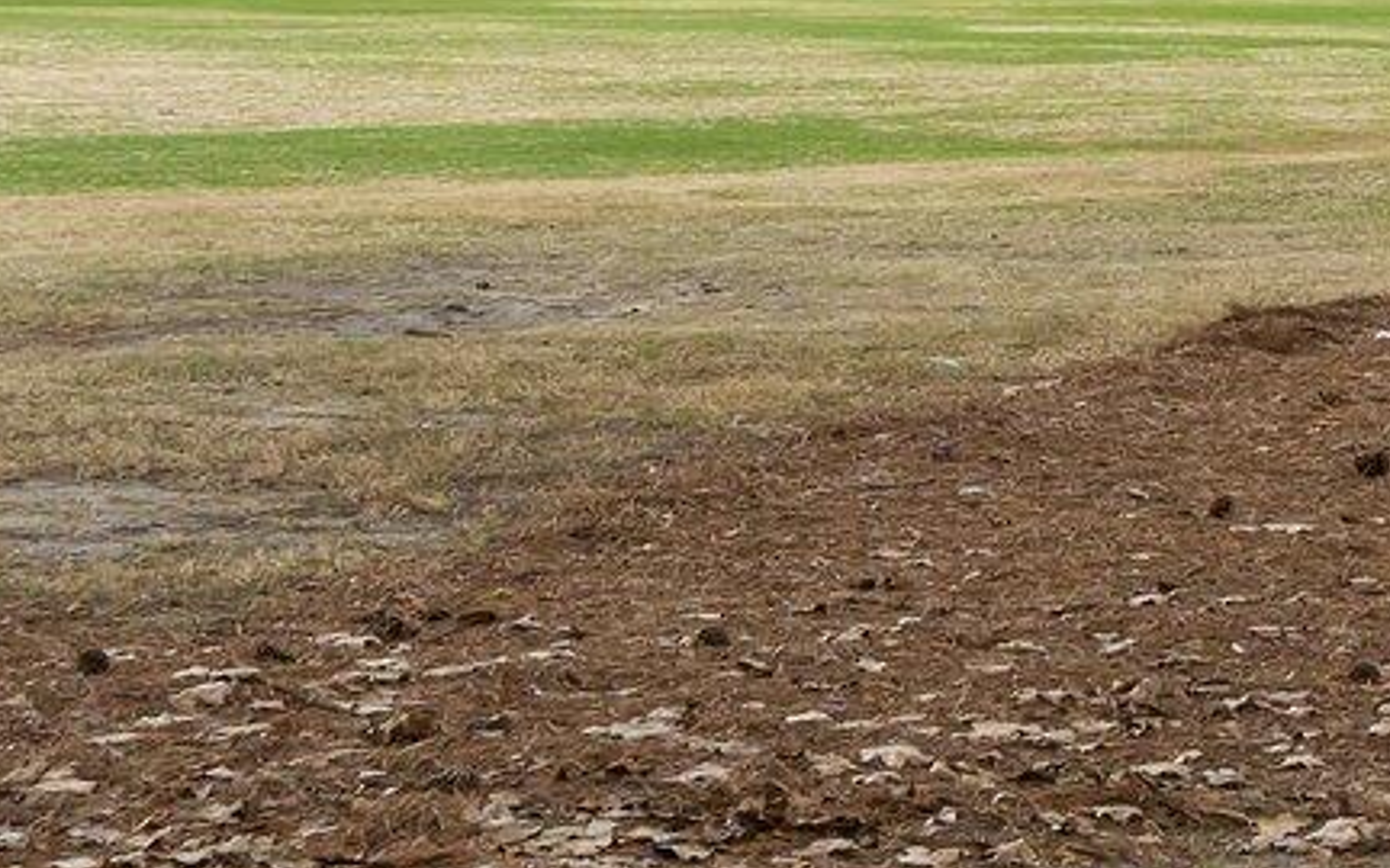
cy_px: -243
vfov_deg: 7.7
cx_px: 1721
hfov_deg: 12.1
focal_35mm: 169
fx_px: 6402
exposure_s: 1/250
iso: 400
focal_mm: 35
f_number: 9
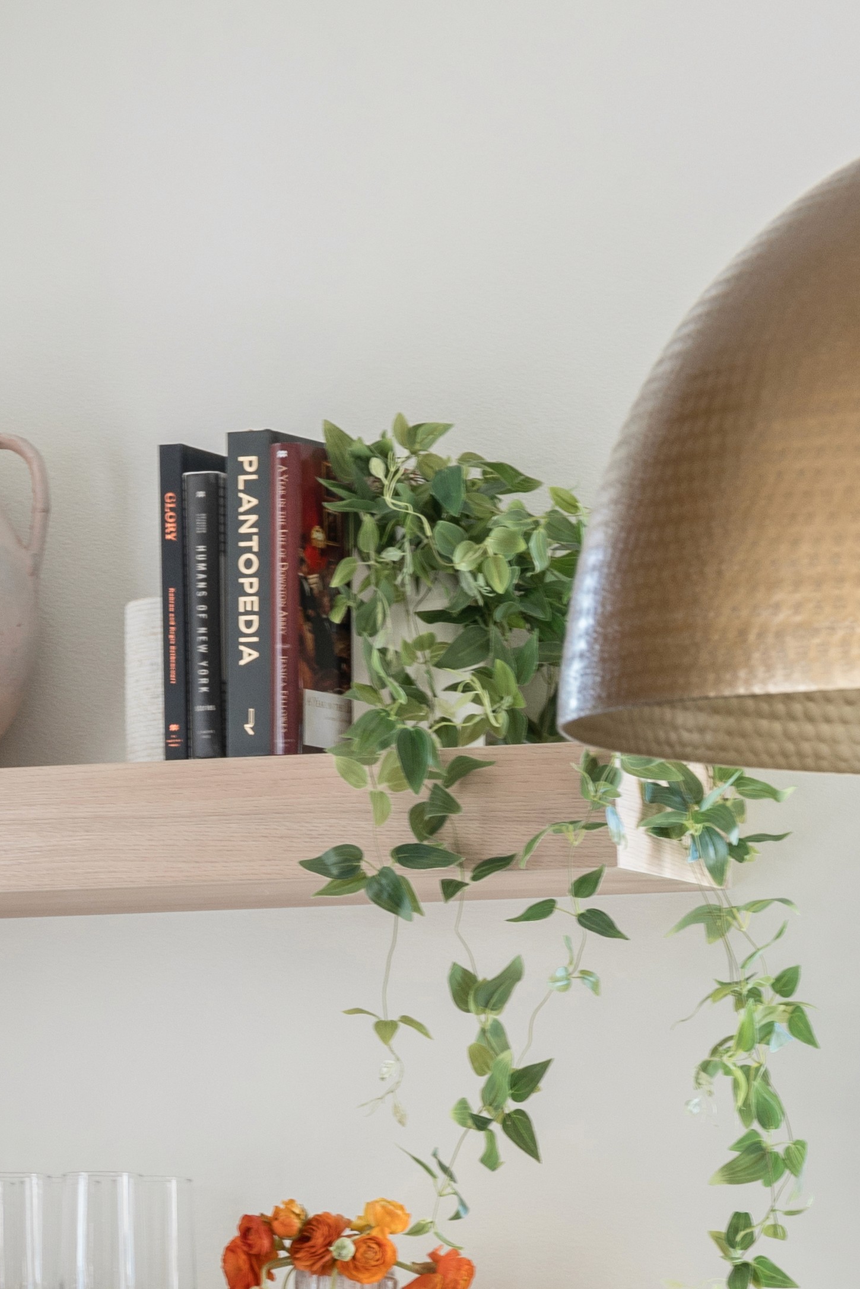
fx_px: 8061
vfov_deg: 9.0
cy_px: 1607
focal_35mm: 225
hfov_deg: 6.1
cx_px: 845
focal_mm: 70
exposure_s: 1/8
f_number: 11
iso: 320
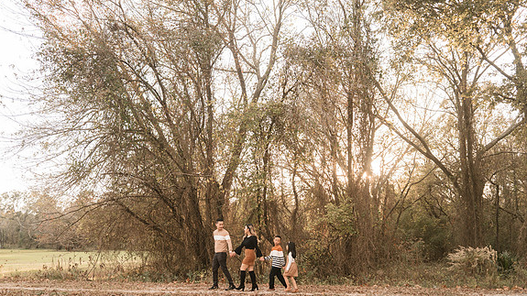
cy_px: 172
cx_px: 264
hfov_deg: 54.0
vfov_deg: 31.9
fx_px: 517
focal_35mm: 37
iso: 320
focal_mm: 35
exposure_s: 1/320
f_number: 4
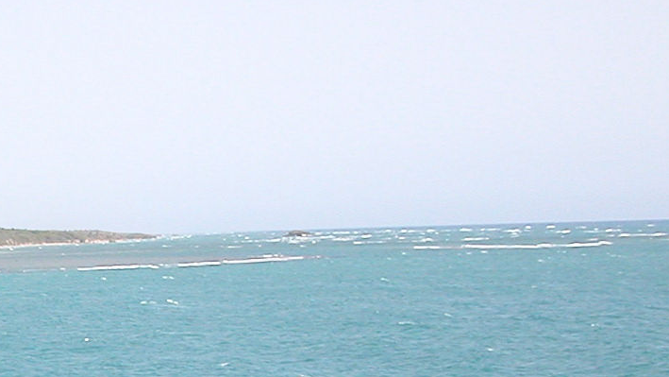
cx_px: -13
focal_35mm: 91
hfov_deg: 22.4
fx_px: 1614
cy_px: 428
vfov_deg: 13.0
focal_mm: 5.6
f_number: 2.7
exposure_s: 1/1076
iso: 100
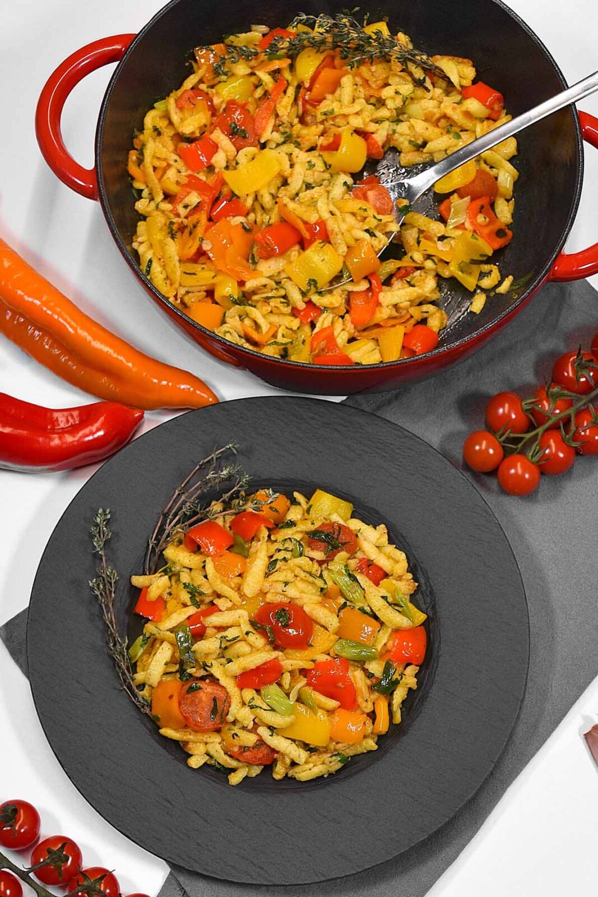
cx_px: 299
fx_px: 673
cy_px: 448
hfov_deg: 47.9
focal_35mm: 27
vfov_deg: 67.4
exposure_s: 1/60
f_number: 5.6
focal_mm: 18
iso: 500
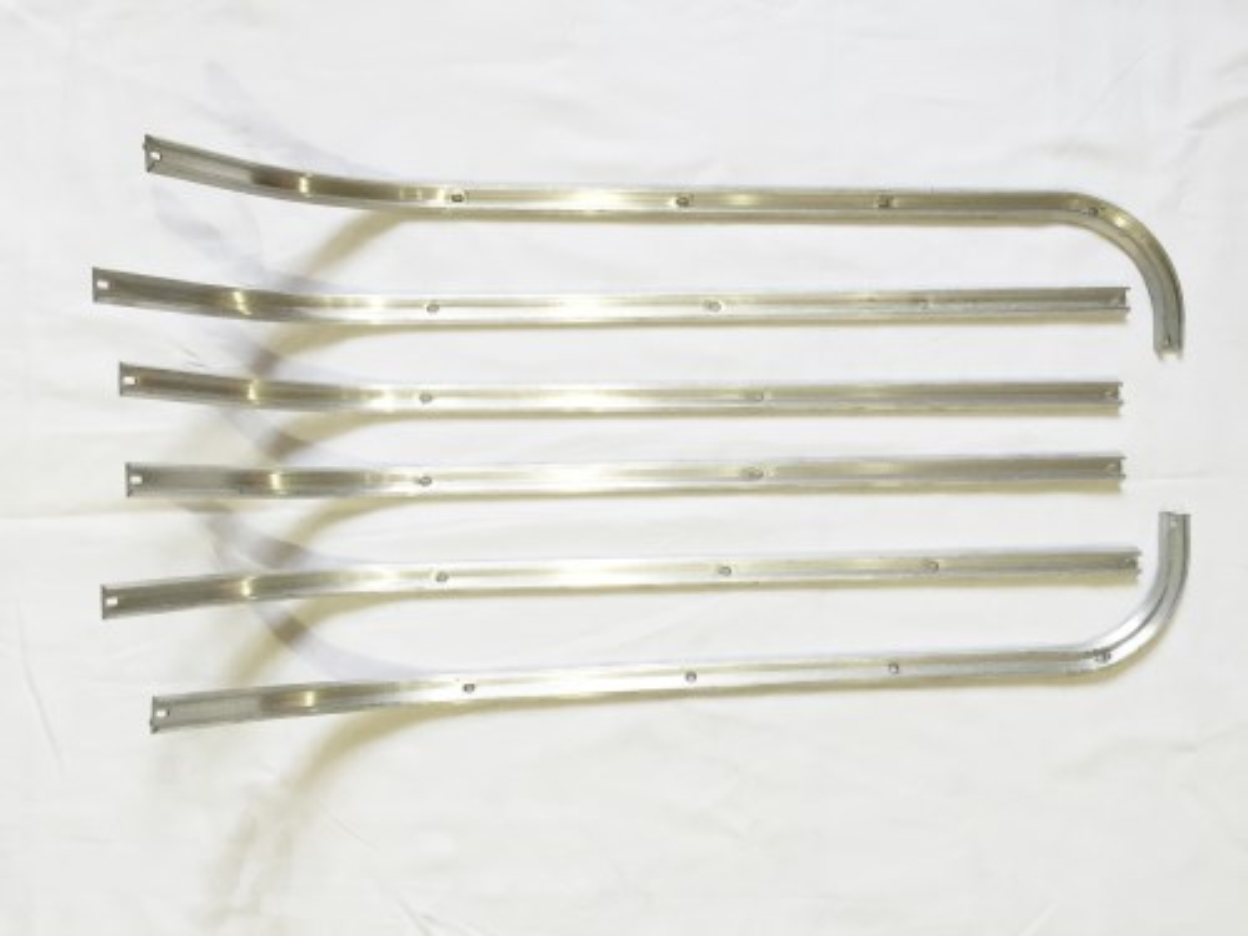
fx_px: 1046
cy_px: 468
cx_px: 624
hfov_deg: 61.7
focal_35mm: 29
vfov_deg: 48.2
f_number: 2.2
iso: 64
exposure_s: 1/30
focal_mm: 4.15
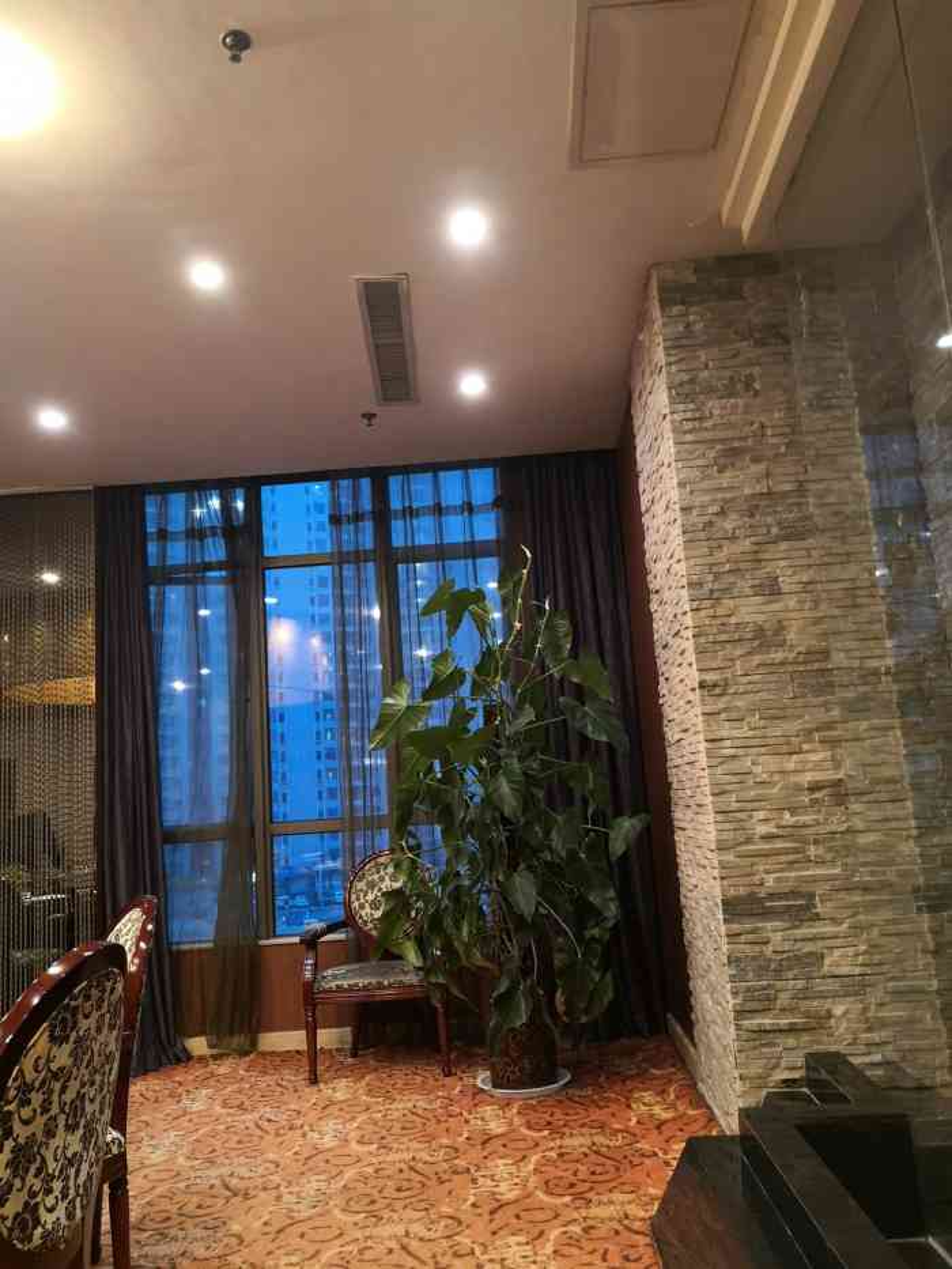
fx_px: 990
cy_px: 634
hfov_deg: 51.4
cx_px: 476
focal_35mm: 27
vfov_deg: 65.3
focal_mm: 3.95
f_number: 1.6
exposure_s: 1/25
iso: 400
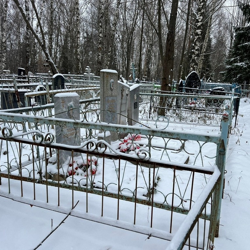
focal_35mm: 31
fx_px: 253
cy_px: 124
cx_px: 152
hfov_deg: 52.1
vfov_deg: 52.5
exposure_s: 1/121
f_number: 1.5
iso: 64
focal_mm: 5.7
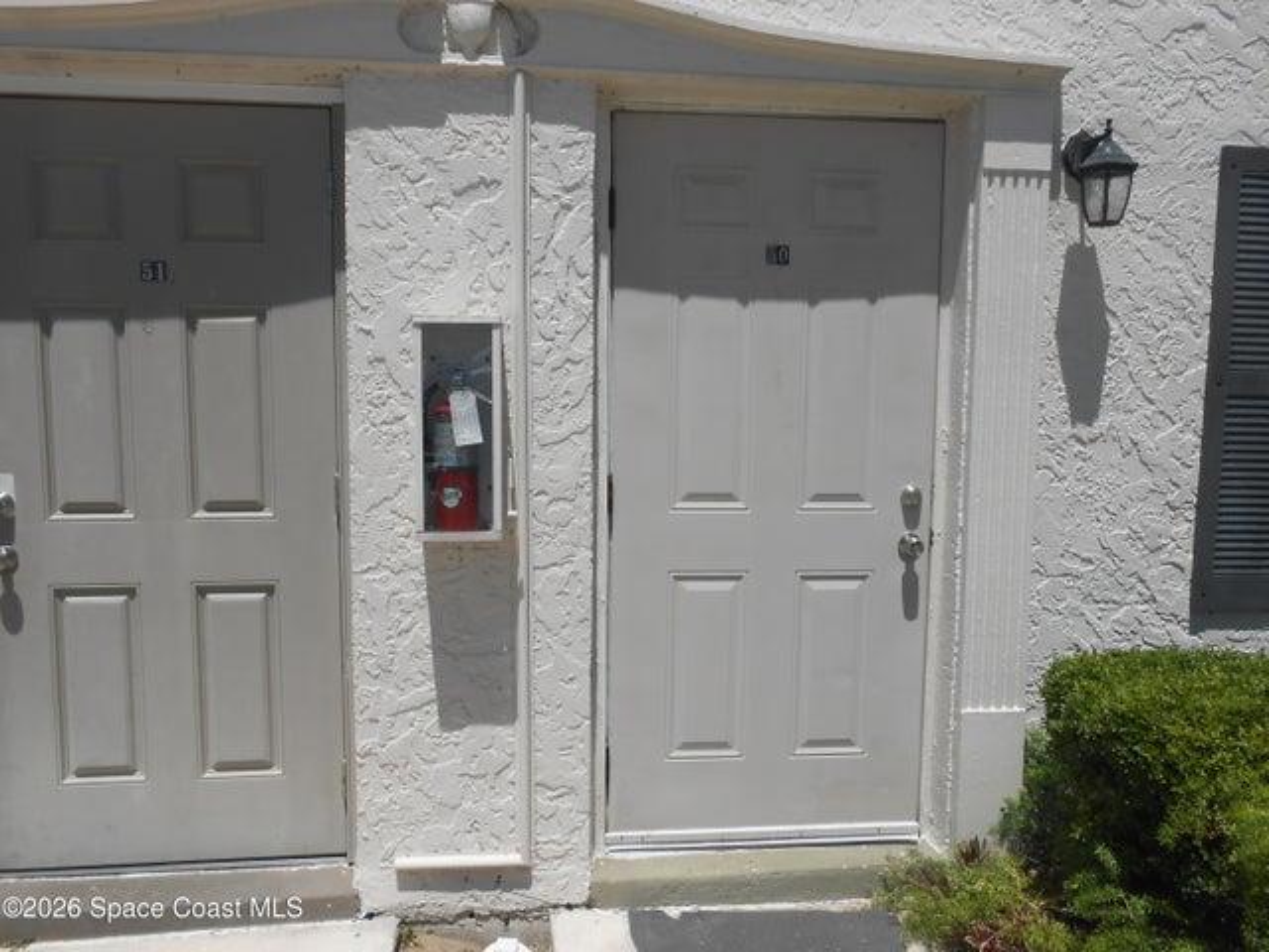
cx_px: 634
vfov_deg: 53.1
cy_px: 476
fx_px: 953
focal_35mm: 26
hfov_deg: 67.3
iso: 80
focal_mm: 4.6
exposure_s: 1/2000
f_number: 3.5
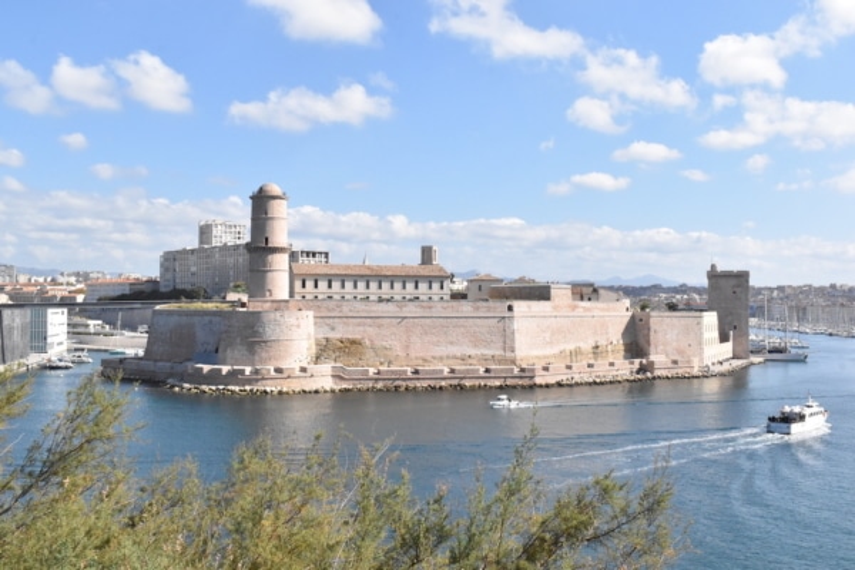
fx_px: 855
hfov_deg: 53.1
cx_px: 428
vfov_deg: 36.9
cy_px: 285
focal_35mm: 36
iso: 3200
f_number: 20
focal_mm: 24
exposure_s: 1/1600
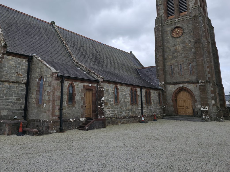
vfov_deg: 45.0
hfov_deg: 57.7
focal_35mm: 31
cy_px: 62
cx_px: 87
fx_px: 206
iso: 50
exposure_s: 1/2536
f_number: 1.7
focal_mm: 6.3
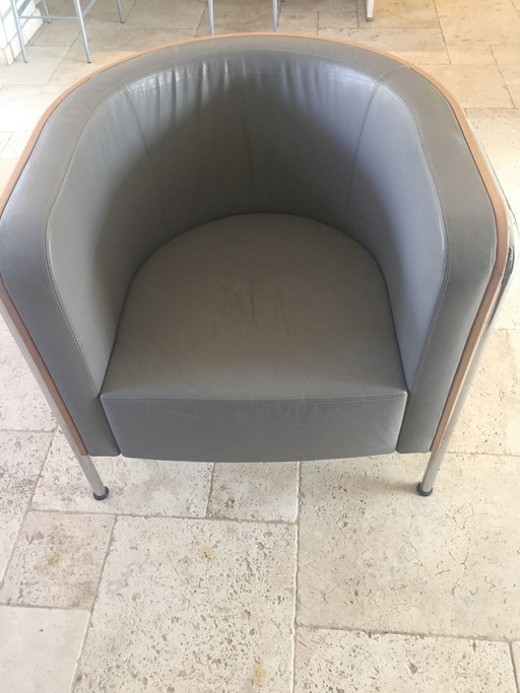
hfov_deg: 48.2
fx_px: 581
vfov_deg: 61.7
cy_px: 346
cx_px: 260
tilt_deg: -49.5
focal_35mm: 29
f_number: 2.2
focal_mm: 4.15
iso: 160
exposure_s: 1/33
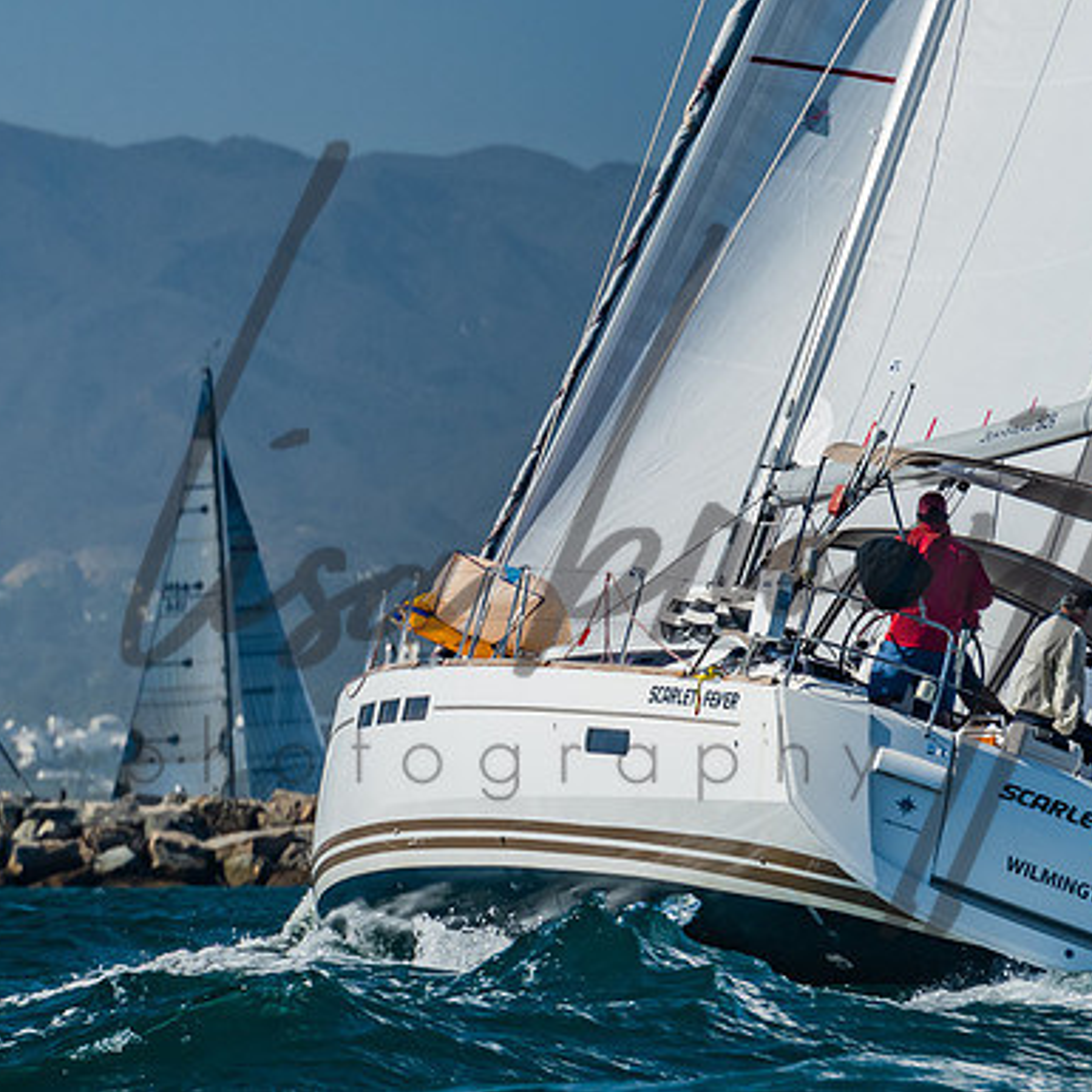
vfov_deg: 3.0
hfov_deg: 3.0
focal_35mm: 578
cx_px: 187
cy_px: 406
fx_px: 20629
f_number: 6.3
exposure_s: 1/500
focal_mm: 200
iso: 160
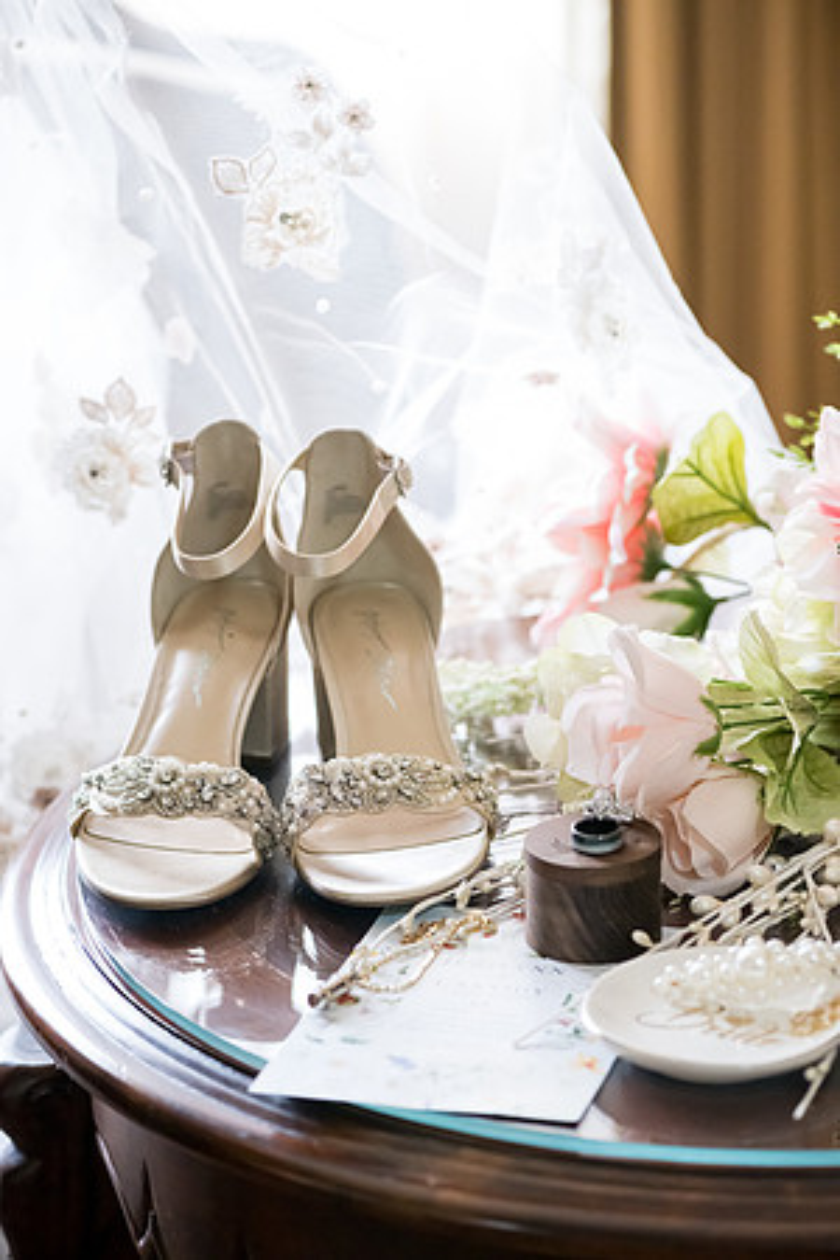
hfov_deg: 13.0
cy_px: 630
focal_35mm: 105
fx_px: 3675
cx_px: 420
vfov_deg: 19.5
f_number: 4.5
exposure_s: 1/320
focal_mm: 105
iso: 8000
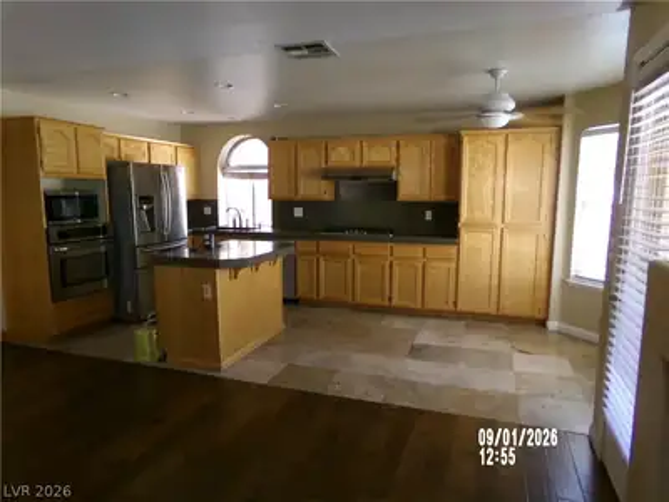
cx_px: 334
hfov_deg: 71.6
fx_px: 464
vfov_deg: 56.8
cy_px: 251
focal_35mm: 24
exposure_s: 1/26
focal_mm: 4.3
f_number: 3.7
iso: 200
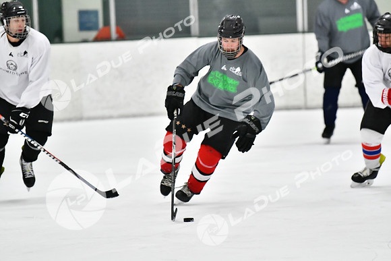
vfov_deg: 4.8
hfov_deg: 7.2
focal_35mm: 285
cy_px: 130
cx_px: 196
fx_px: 3096
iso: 6400
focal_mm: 190
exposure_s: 1/2000
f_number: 2.8
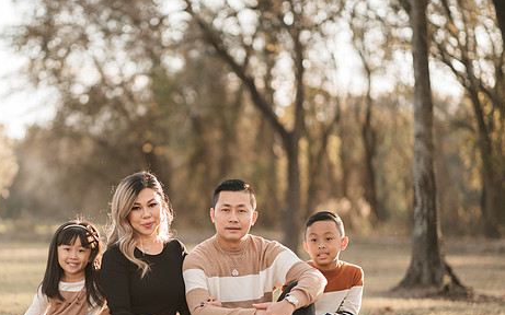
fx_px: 1624
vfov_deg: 11.1
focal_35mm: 118
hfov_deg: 17.6
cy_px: 208
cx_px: 167
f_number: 1.8
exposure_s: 1/500
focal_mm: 85
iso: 125
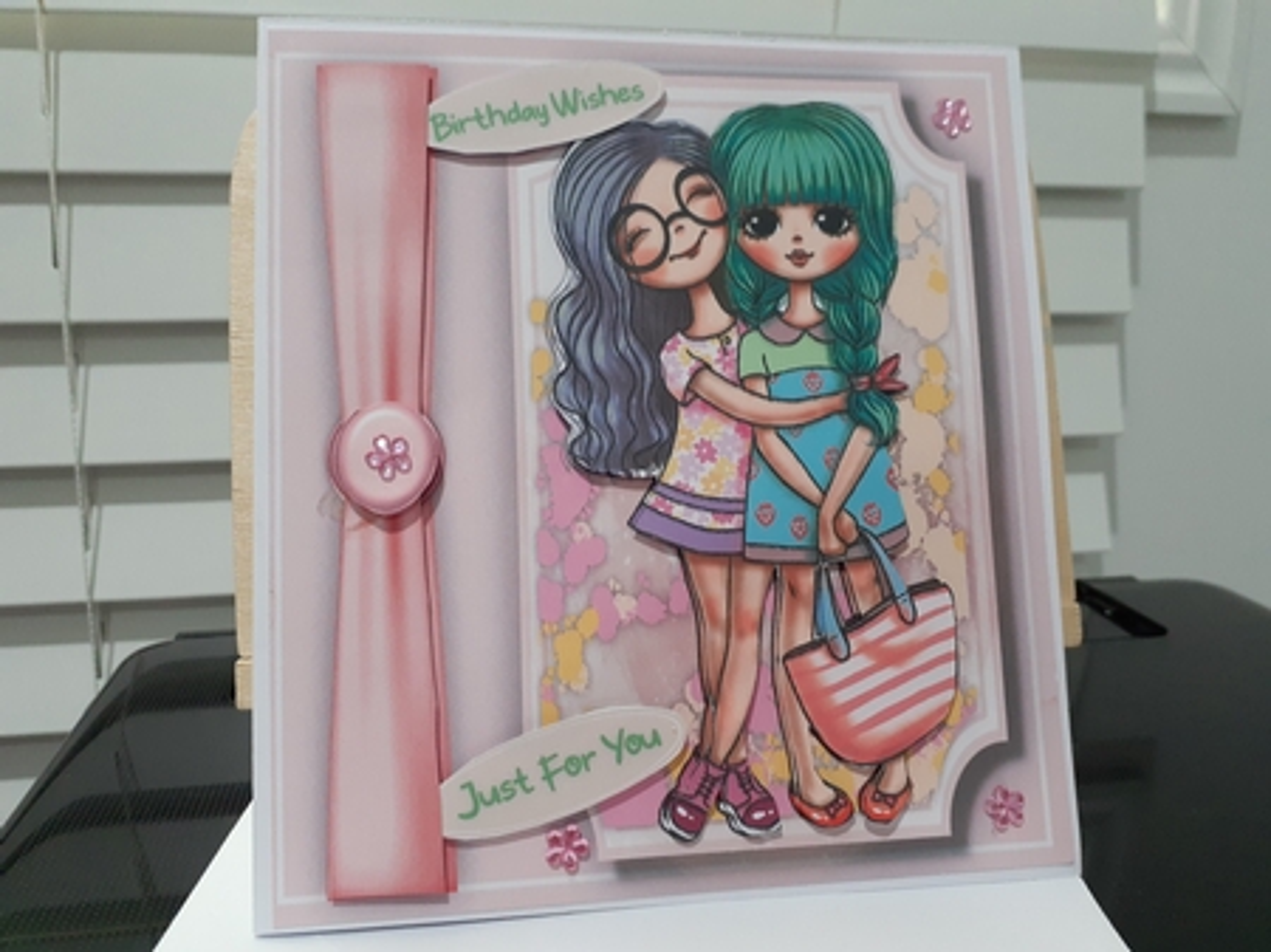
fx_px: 991
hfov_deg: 65.4
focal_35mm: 27
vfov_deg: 51.3
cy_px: 476
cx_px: 636
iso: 250
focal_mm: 3.6
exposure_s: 1/50
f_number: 1.9
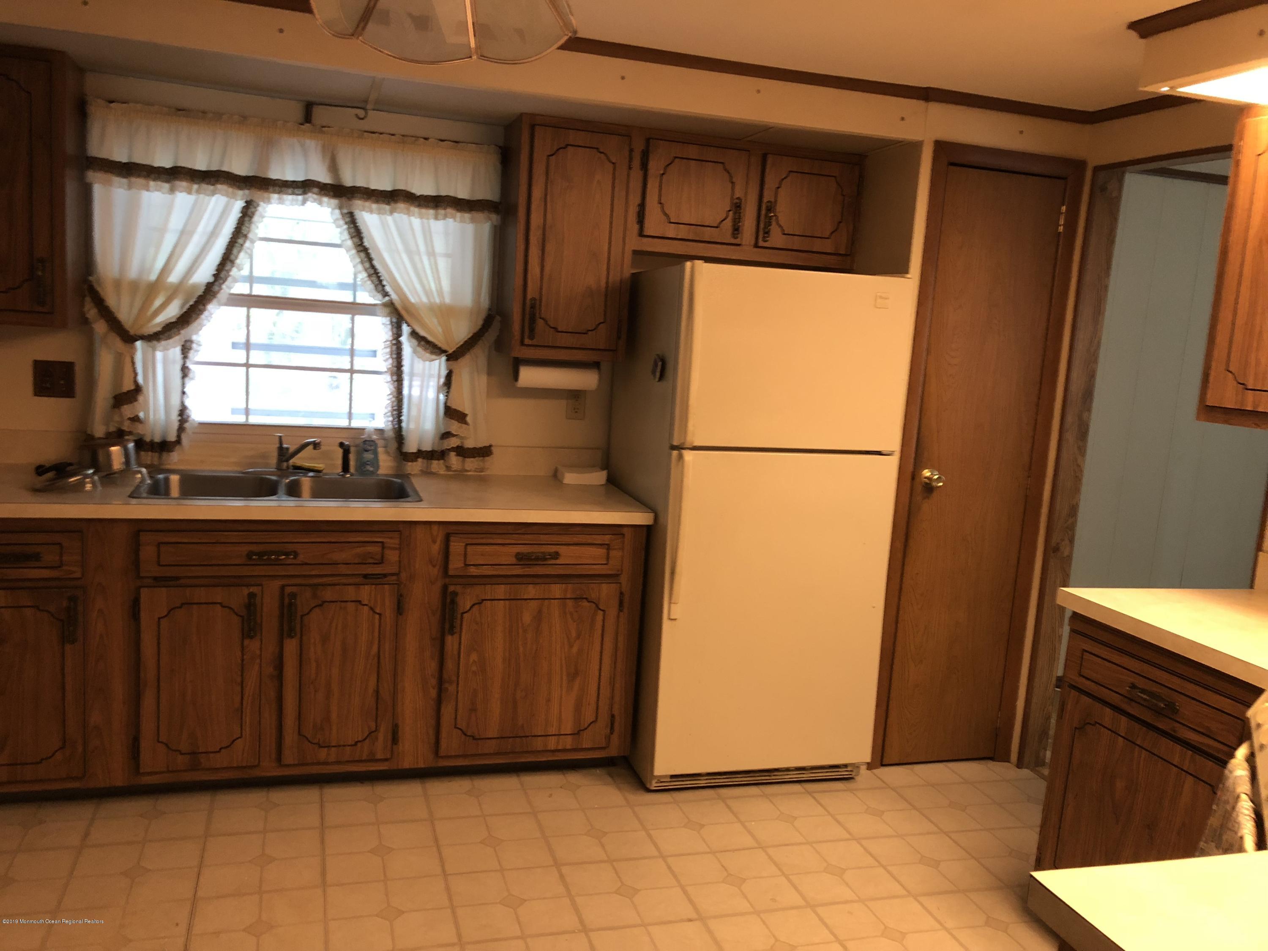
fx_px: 1026
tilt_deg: -8.4
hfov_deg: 63.4
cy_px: 476
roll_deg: -3.3
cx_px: 634
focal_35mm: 28
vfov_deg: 49.7
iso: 100
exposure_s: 1/9
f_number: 1.8
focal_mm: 3.99
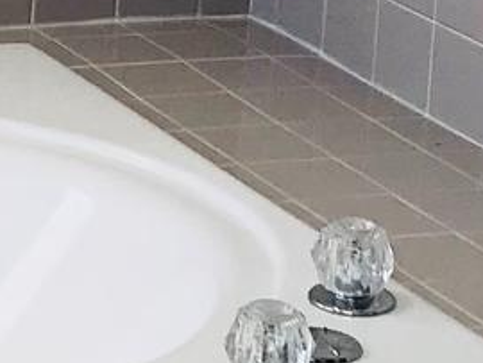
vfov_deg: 6.8
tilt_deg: -8.8
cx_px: -216
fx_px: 2961
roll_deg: -1.6
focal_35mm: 212
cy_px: -315
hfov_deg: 9.1
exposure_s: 1/128
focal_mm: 3.99
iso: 20
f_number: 1.8
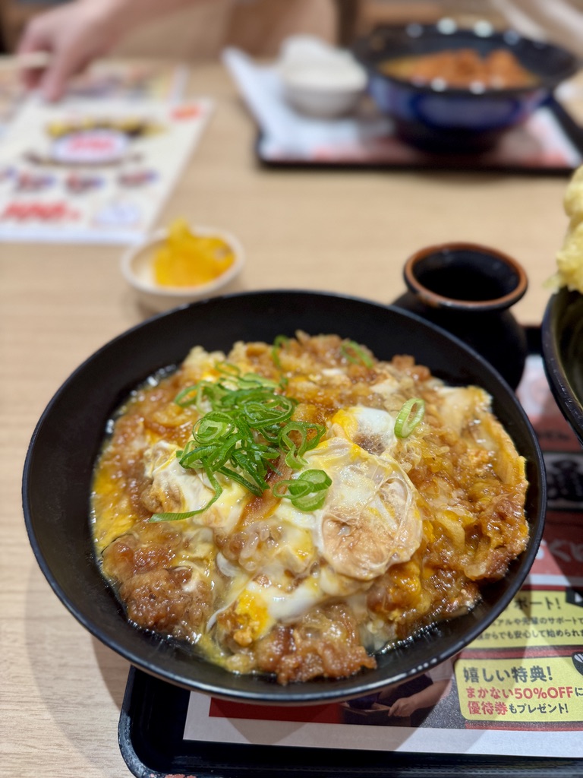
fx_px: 539
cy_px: 389
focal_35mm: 24
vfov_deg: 71.6
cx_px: 292
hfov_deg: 56.8
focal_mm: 6.76
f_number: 1.78
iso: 100
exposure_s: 1/117
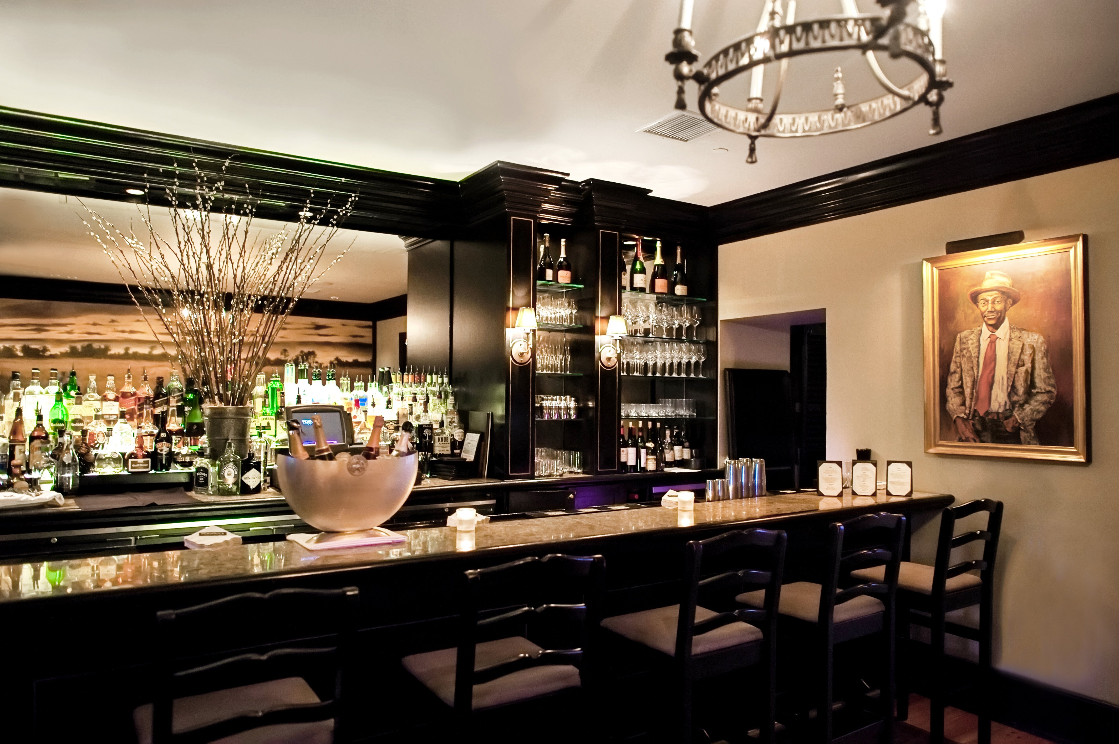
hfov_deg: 73.8
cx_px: 560
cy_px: 372
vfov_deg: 53.1
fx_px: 746
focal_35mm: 24
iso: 3200
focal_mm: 24
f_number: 2.4
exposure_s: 1/30
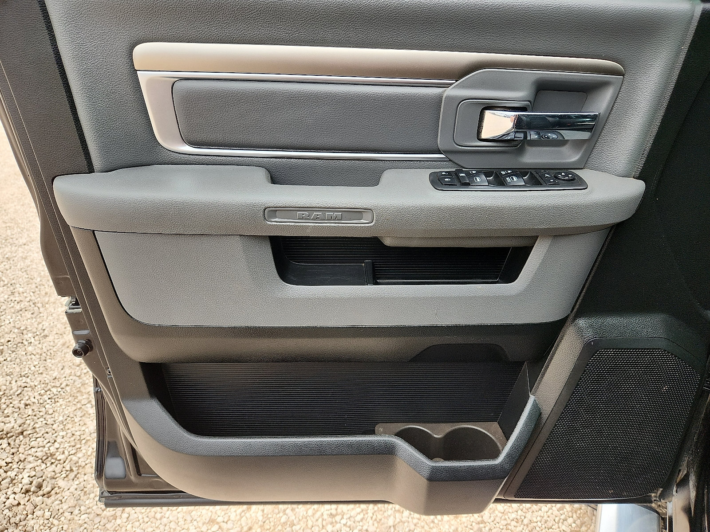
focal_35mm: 23
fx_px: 472
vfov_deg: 58.9
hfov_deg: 73.9
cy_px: 266
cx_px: 355
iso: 50
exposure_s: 1/244
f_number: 1.8
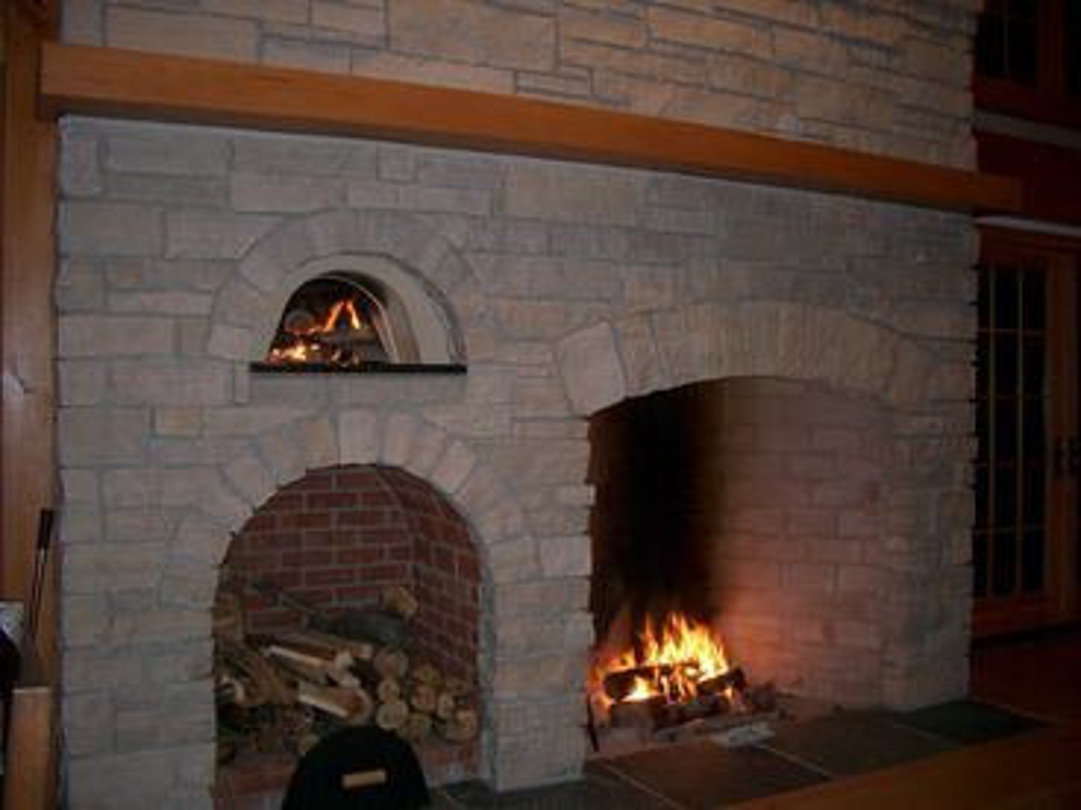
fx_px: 1093
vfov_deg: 40.7
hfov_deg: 52.6
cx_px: 540
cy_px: 405
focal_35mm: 35
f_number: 2.6
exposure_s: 1/40
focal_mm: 5.8
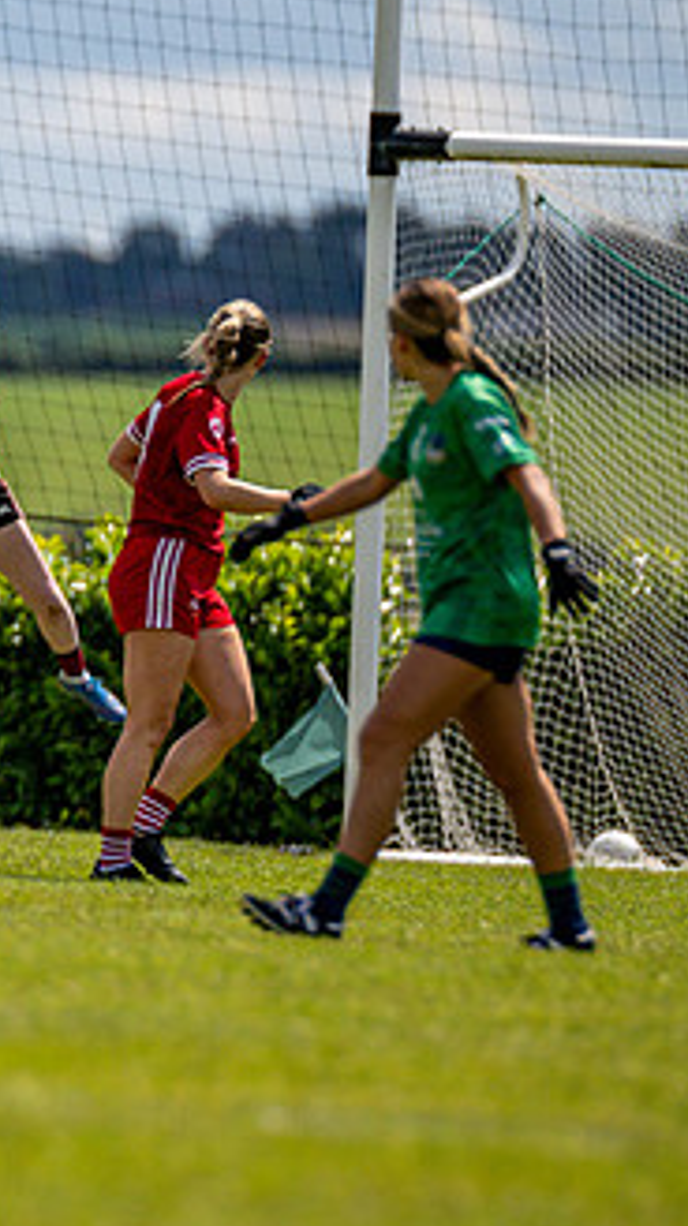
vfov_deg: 2.6
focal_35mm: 834
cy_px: 662
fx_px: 27104
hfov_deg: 1.5
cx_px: -310
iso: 180
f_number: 2.8
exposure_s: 1/6400
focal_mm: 300
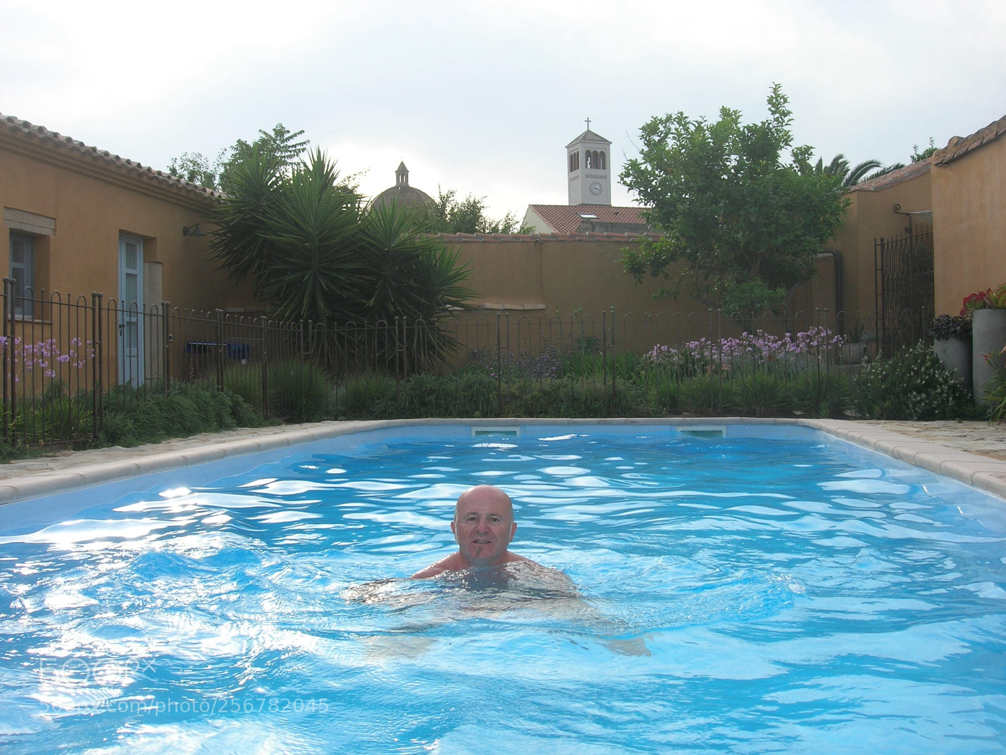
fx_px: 1104
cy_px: 378
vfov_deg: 37.7
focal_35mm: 38
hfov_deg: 49.0
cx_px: 503
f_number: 4.8
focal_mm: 7.8
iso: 64
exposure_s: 1/260
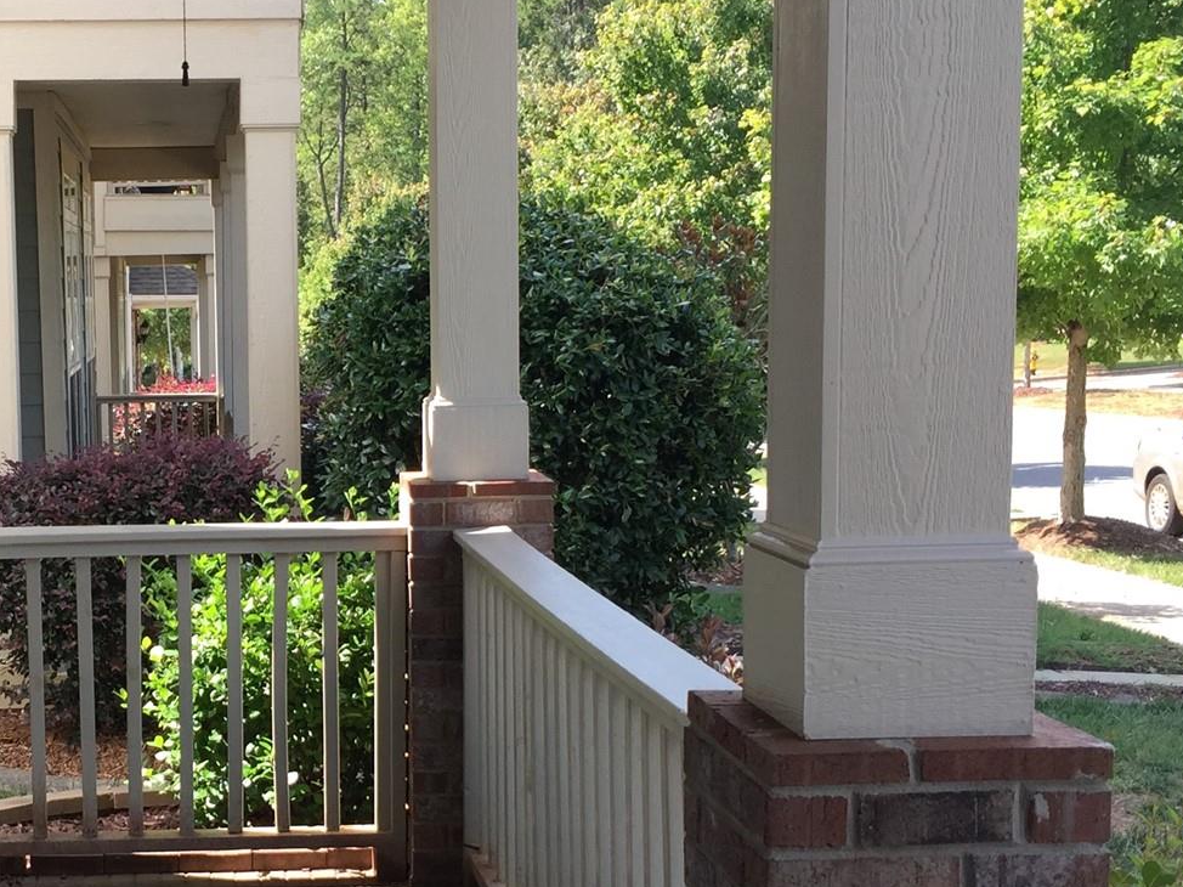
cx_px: 191
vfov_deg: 23.9
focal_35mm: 61
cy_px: 591
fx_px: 2084
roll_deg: +0.4
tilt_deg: -7.2
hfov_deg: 30.7
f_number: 2.2
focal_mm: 4.15
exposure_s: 1/306
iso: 32
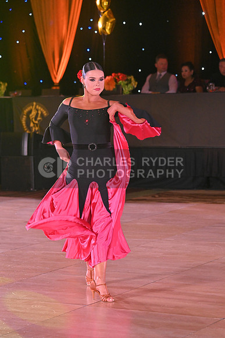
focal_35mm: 120
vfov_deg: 17.1
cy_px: 169
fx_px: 1124
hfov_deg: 11.4
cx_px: 112
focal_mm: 120
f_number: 5.6
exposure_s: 1/320
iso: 3200
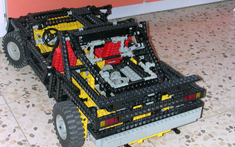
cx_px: 102
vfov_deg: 20.0
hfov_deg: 31.5
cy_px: 75
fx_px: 416
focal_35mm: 65
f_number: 3.2
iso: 100
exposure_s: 1/60
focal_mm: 8.2
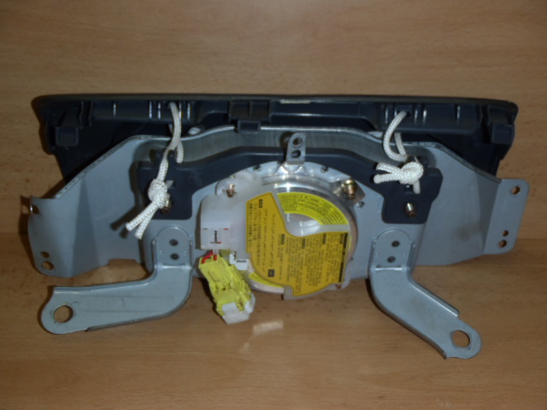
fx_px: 600
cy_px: 205
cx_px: 274
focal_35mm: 38
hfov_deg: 49.0
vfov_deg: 37.7
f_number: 4.6
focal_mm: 6.83
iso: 100
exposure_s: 1/40
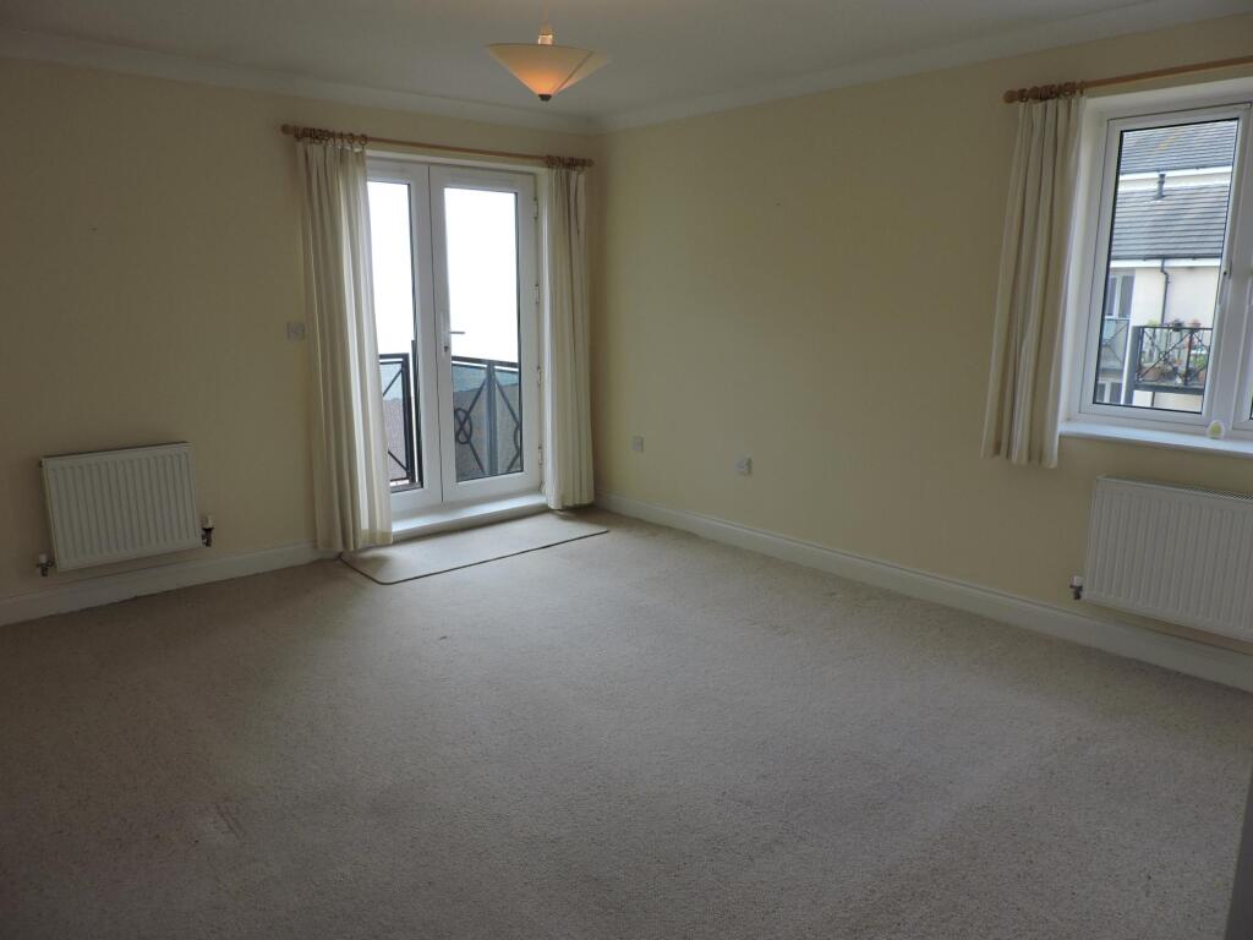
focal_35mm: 24
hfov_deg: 71.6
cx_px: 626
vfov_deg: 56.8
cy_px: 470
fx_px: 869
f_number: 3
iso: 100
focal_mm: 4.3
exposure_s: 1/200
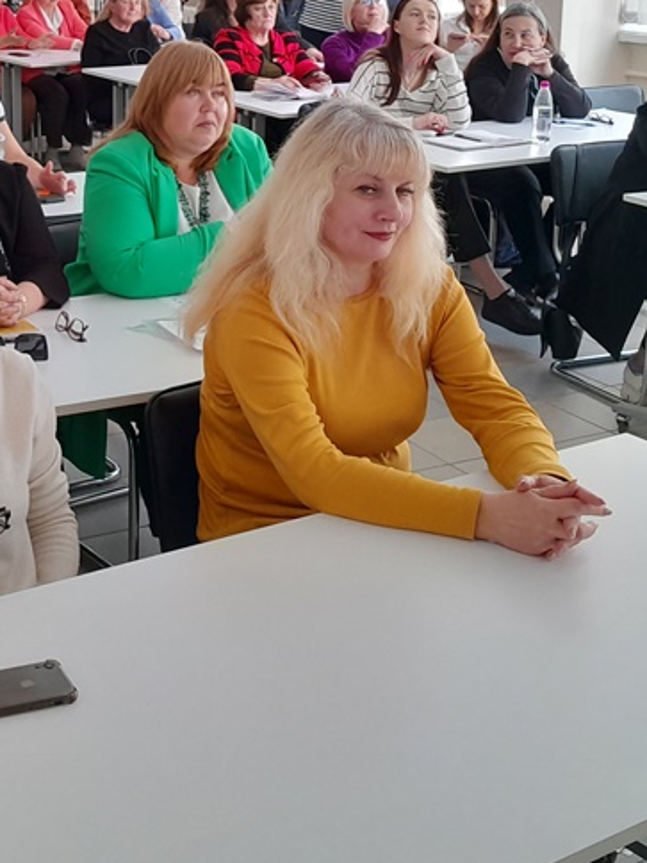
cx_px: 93
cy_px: 185
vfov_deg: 34.0
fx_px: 1371
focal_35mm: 55
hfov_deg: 25.9
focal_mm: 3.98
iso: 80
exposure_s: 1/60
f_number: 1.8
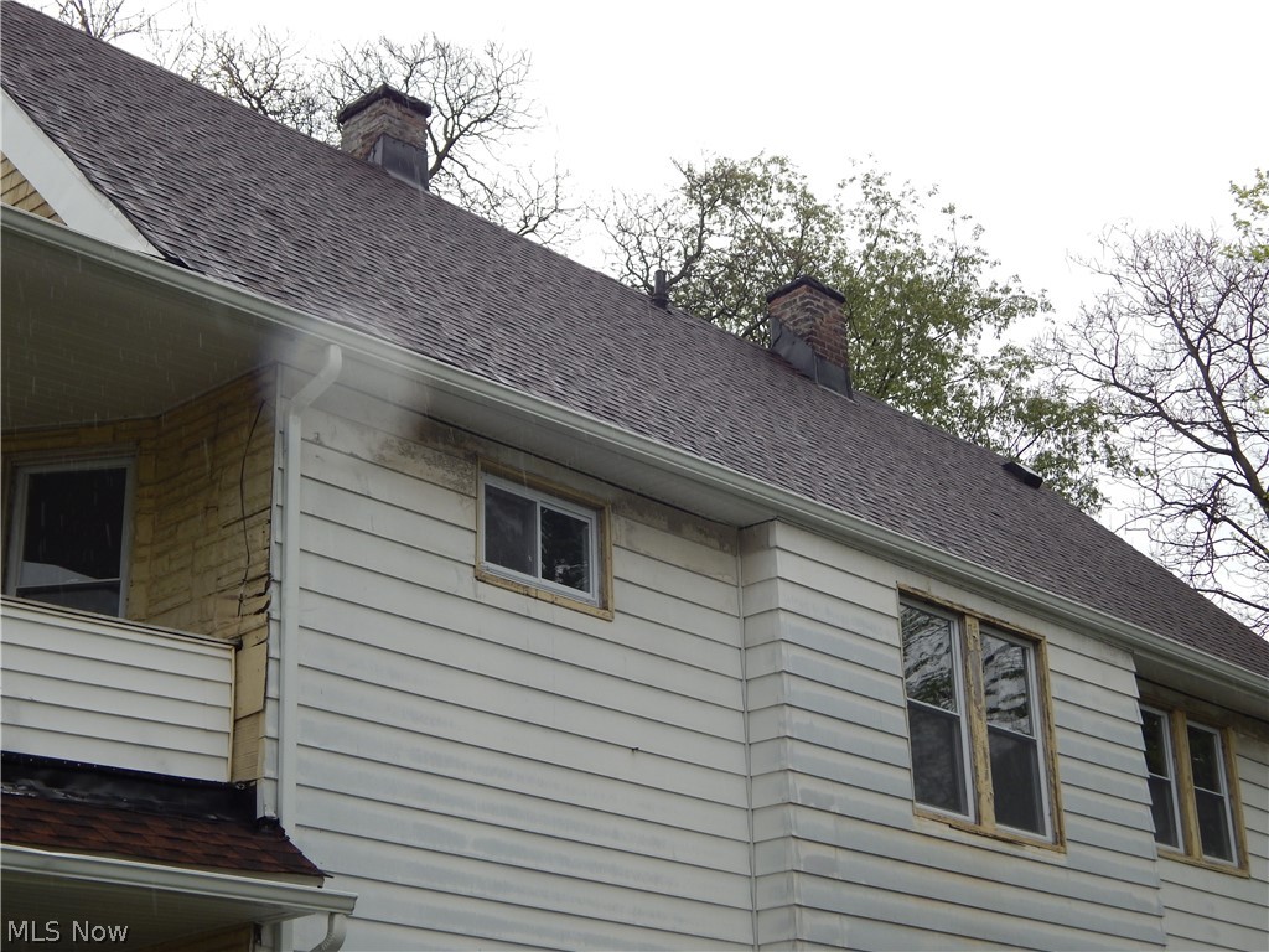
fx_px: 2236
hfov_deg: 31.7
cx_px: 634
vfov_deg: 24.0
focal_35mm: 61
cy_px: 476
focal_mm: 10.9
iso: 125
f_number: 4
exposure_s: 1/200
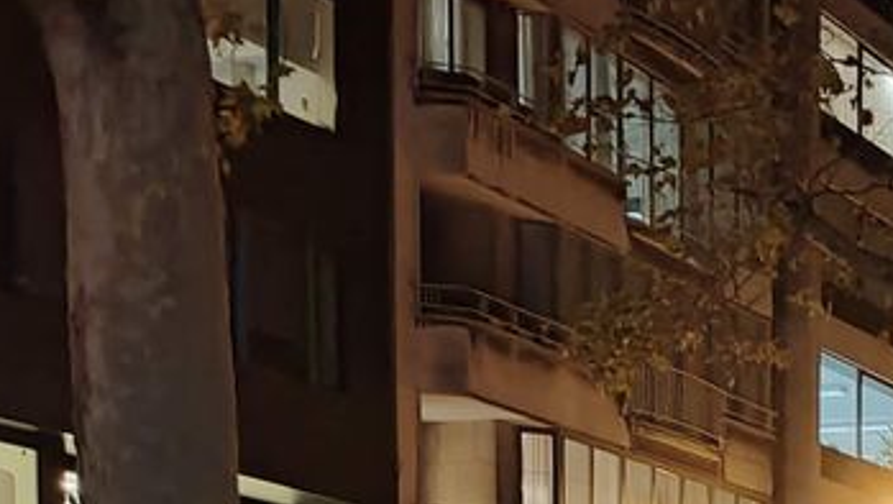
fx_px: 2394
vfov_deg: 10.9
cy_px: 1044
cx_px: 1226
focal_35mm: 101
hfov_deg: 19.2
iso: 1914
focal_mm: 4.77
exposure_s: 1/17.1
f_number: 1.7
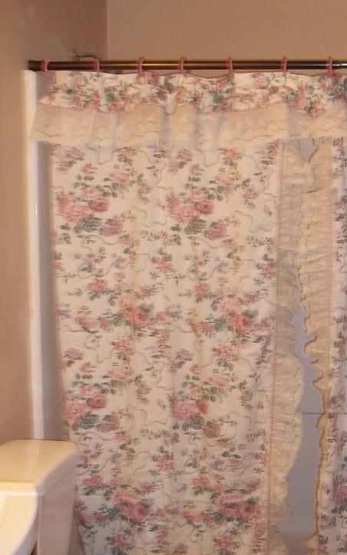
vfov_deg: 41.8
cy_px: 271
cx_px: 283
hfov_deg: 26.3
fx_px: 727
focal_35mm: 48
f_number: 2.9
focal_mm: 5.7
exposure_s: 1/30
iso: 160
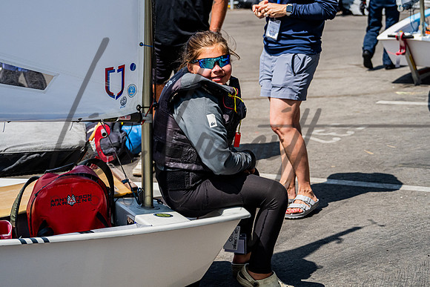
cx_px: 215
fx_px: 1013
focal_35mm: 85
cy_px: 119
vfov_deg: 16.1
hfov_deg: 24.0
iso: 1000
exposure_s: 1/5000
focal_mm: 70
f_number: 6
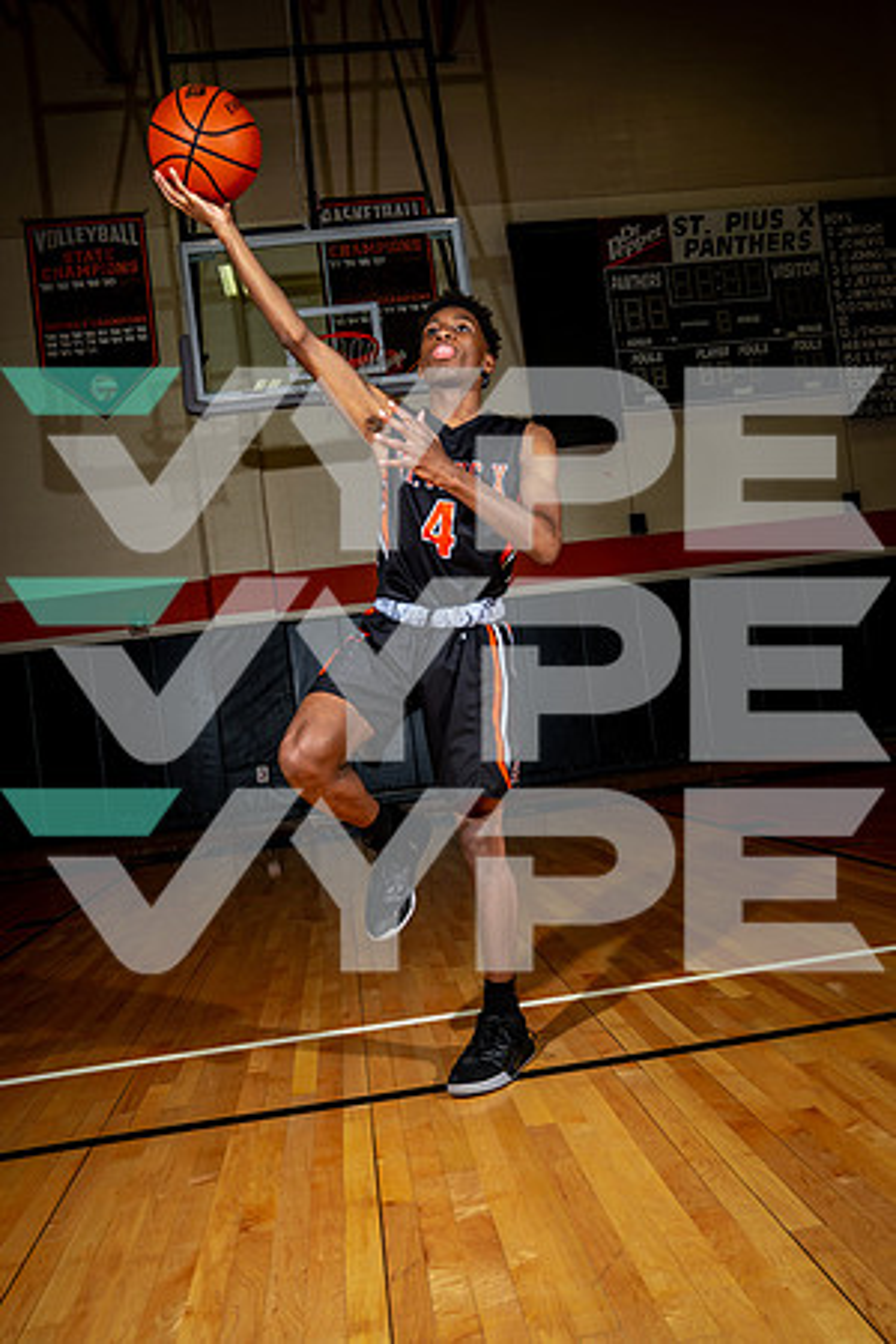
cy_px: 672
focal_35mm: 29
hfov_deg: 45.0
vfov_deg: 63.7
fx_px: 1083
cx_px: 448
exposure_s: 1/125
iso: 100
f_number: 8
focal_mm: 29
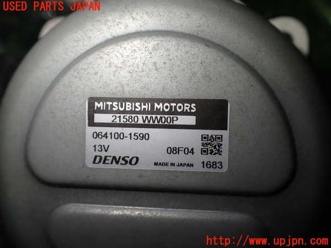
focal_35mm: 30
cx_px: 166
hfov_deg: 60.0
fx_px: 287
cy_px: 124
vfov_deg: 46.8
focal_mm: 5.4
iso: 100
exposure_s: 1/160
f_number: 2.3
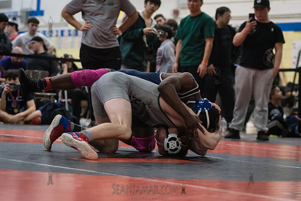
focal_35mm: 114
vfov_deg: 12.0
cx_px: 155
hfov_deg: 18.0
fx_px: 953
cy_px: 120
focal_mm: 92
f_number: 3.5
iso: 8000
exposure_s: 1/500
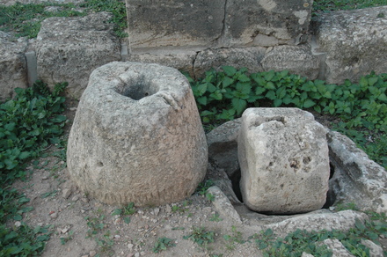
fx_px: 515
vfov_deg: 28.0
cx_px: 194
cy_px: 128
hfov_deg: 41.2
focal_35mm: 48
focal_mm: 32
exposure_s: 1/200
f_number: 7.1
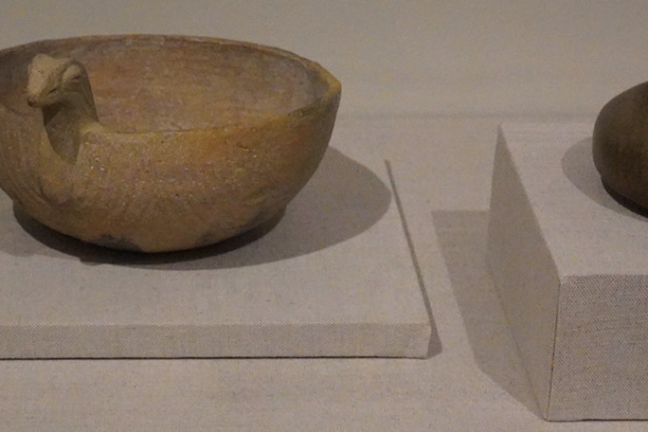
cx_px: 71
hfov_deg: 17.3
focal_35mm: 117
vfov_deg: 11.4
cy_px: 566
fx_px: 2106
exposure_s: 1/100
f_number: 7.1
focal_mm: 40
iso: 12800
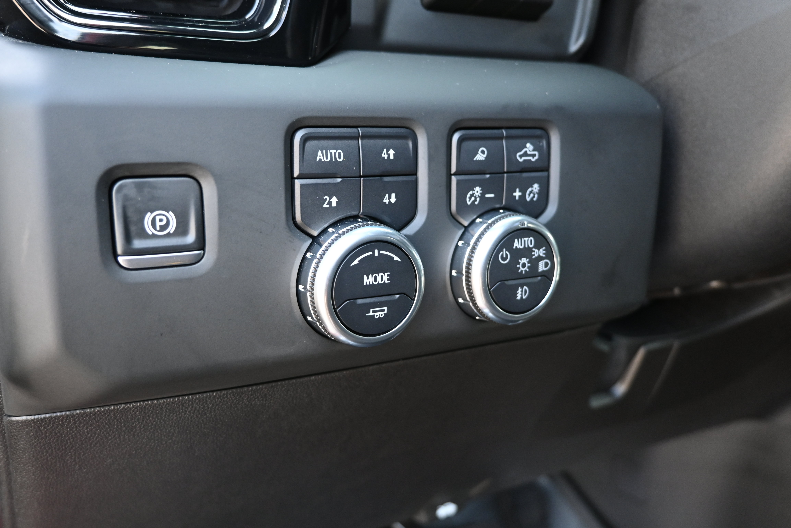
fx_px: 637
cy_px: 260
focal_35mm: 29
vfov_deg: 45.0
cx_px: 346
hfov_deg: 63.4
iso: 720
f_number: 3.5
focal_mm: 16
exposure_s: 1/125
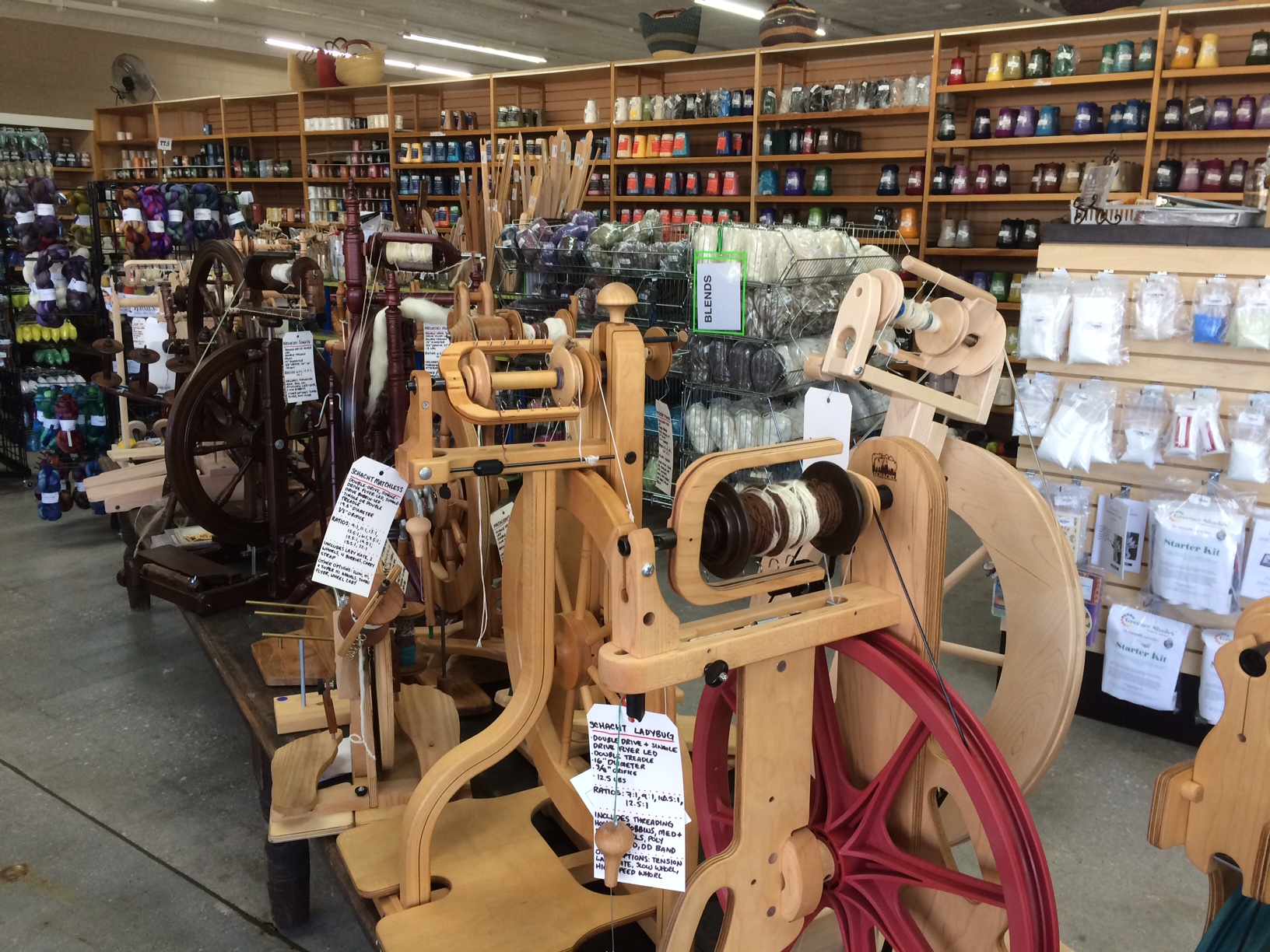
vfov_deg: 48.2
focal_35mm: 29
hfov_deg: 61.7
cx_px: 635
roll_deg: -0.7
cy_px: 476
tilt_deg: -13.3
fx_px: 1064
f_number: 2.2
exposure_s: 1/40
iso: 40
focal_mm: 4.15
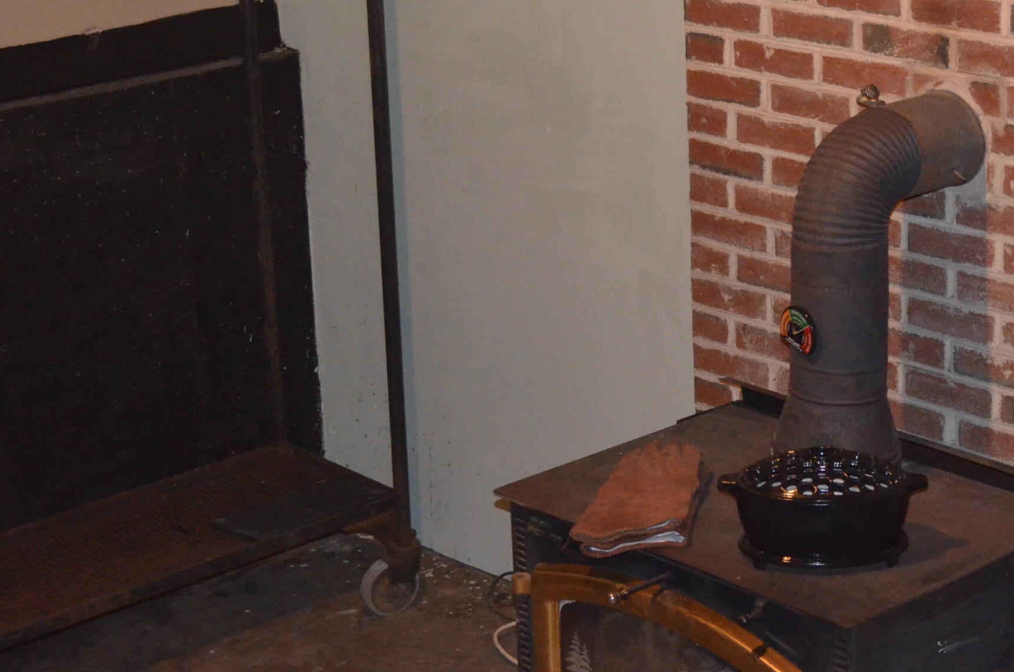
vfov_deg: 16.2
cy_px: 351
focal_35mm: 84
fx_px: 2361
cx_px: 744
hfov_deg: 24.0
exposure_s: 1/60
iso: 3200
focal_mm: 32
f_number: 4.8
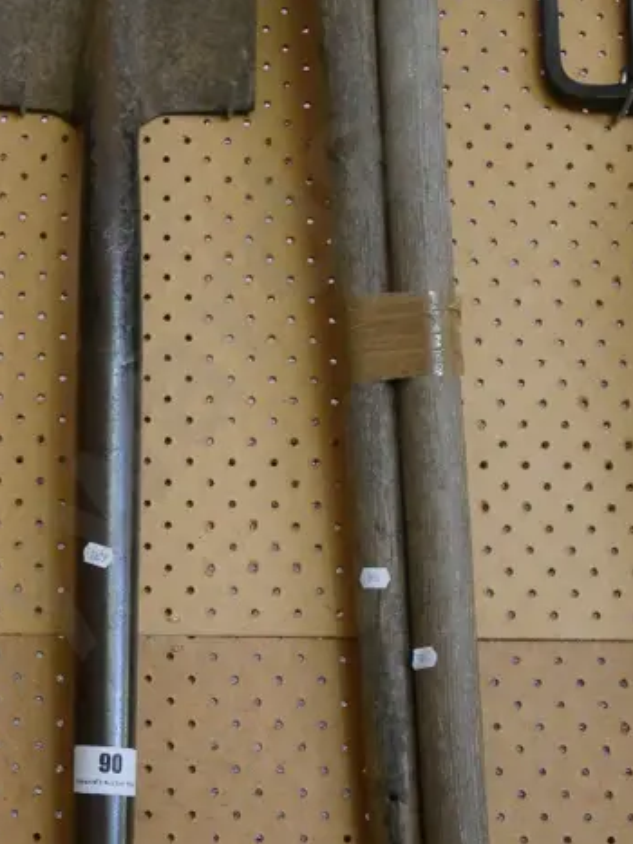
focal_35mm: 79
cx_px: 135
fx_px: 1927
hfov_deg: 18.5
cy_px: 455
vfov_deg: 24.7
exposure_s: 1/10
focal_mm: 18
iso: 3200
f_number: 4.2
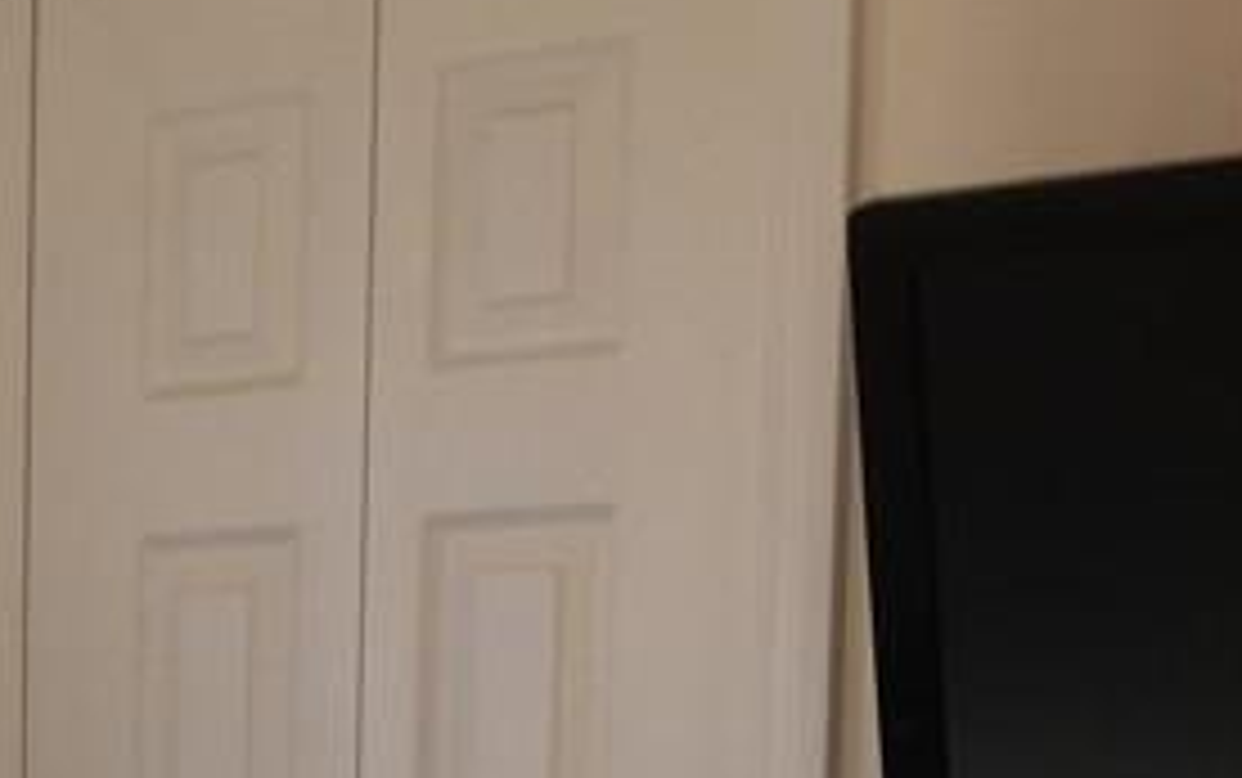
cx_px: -1044
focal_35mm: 114
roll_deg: +0.6
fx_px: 3862
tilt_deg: -9.0
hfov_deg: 15.5
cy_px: 1367
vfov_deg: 10.8
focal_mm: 4.15
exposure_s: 1/60
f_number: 2.2
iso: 32
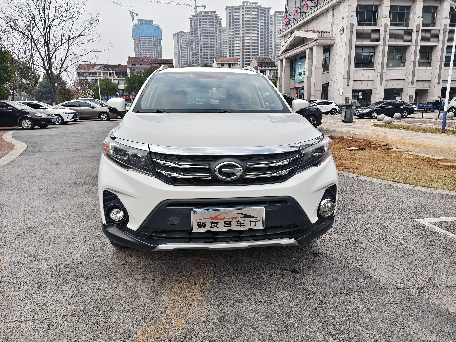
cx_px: 228
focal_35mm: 23
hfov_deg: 73.9
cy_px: 171
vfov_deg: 58.9
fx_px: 303
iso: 71
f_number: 1.88
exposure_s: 1/674
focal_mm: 5.56
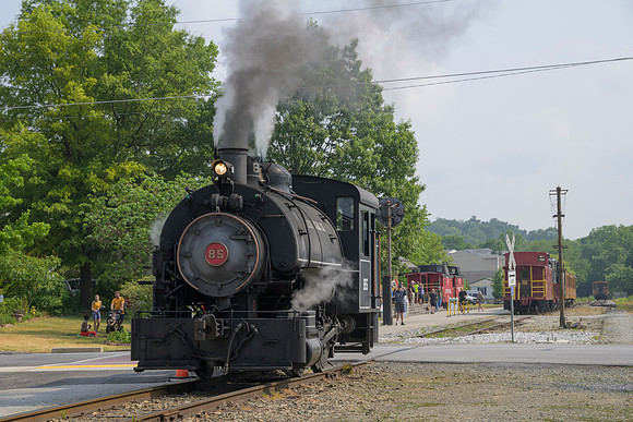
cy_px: 234
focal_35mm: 82
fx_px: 1445
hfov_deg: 24.7
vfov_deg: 16.6
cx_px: 281
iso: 64
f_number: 11
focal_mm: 74
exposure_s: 1/100
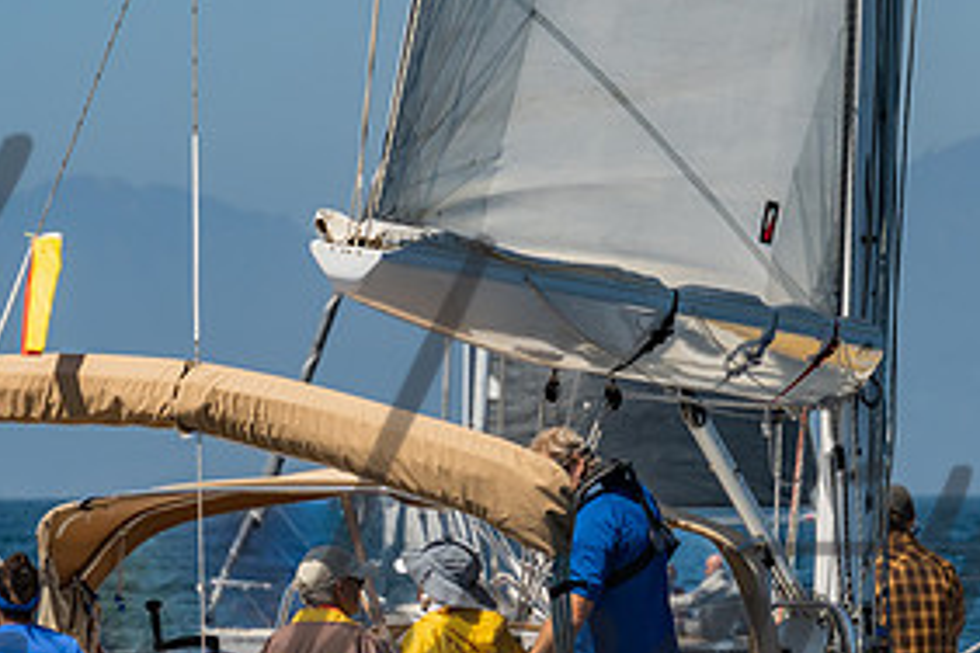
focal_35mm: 437
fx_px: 11895
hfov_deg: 4.7
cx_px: 412
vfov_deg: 3.1
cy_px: 534
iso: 160
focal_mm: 130
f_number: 6.3
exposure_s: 1/640
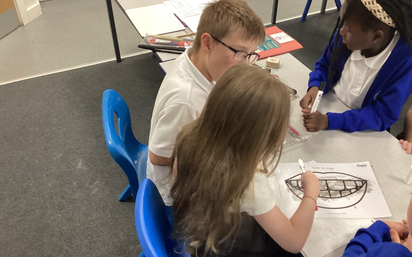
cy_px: 127
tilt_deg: -41.3
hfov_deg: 52.7
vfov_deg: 34.4
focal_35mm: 37
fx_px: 415
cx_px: 223
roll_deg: -1.2
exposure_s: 1/60
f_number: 2.4
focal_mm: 3.3
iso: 320
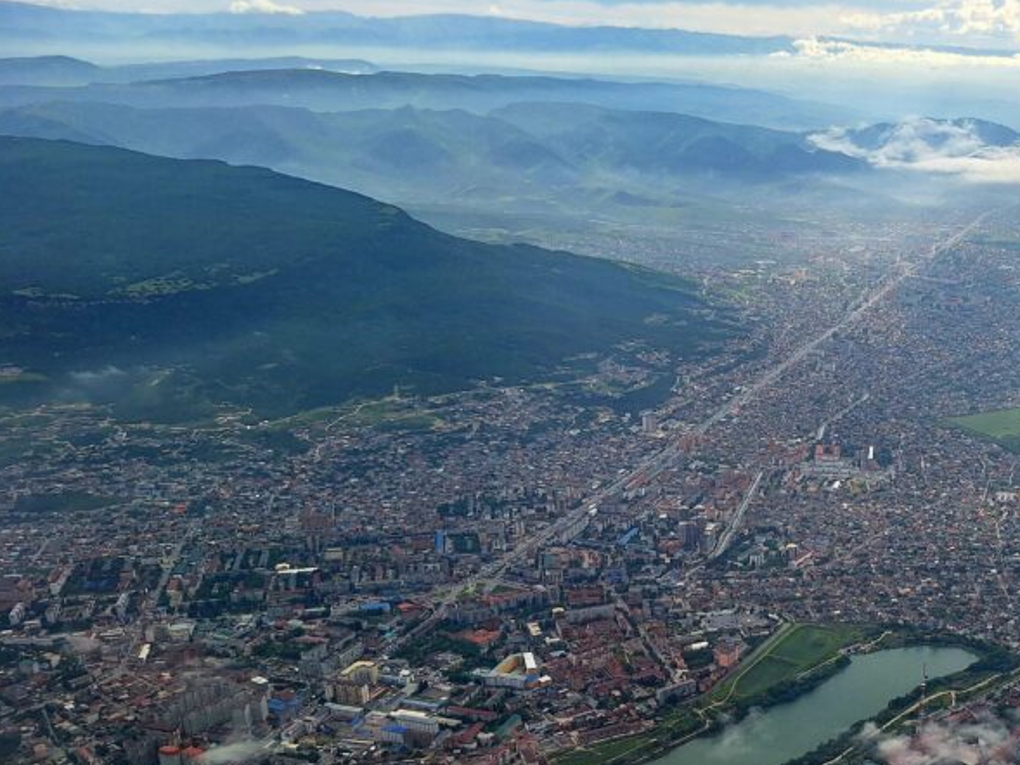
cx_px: 878
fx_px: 1179
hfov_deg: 43.5
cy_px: 554
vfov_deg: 35.3
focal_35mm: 40
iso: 40
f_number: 1.8
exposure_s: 1/1667
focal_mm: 5.54
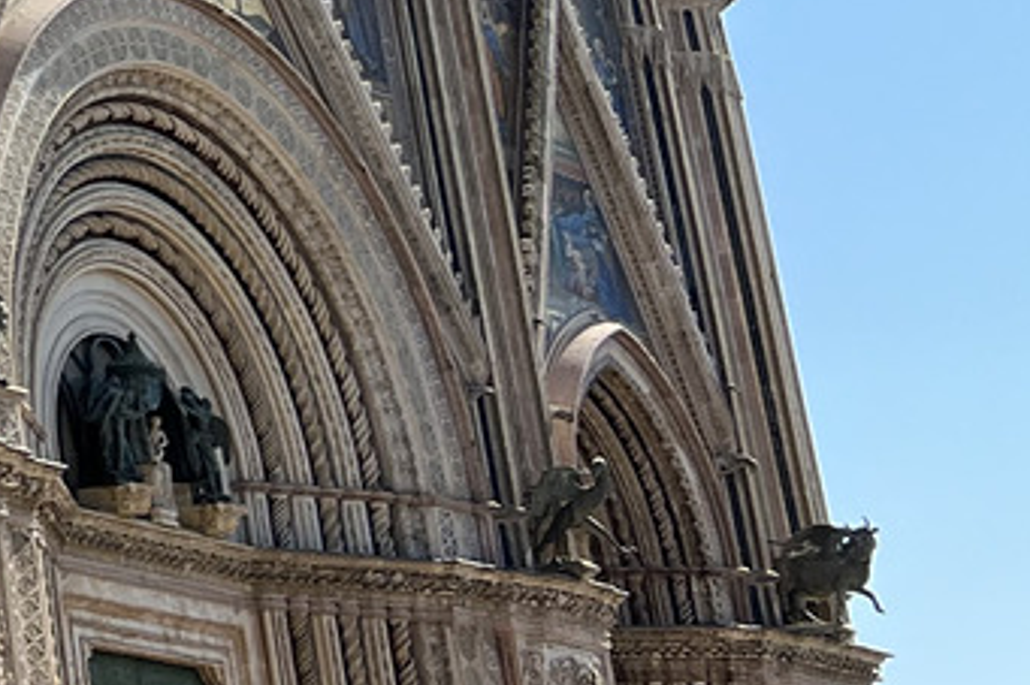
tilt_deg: +23.2
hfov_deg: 13.0
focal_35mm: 127
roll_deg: -0.8
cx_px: -1299
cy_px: -374
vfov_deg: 10.4
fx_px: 3632
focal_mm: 5.7
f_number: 1.5
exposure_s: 1/3571
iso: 50
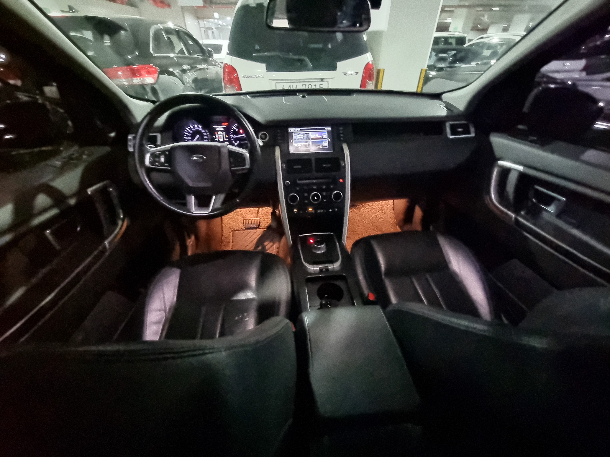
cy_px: 228
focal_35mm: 13
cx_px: 305
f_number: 2.2
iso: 2500
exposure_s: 1/24
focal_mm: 2.2
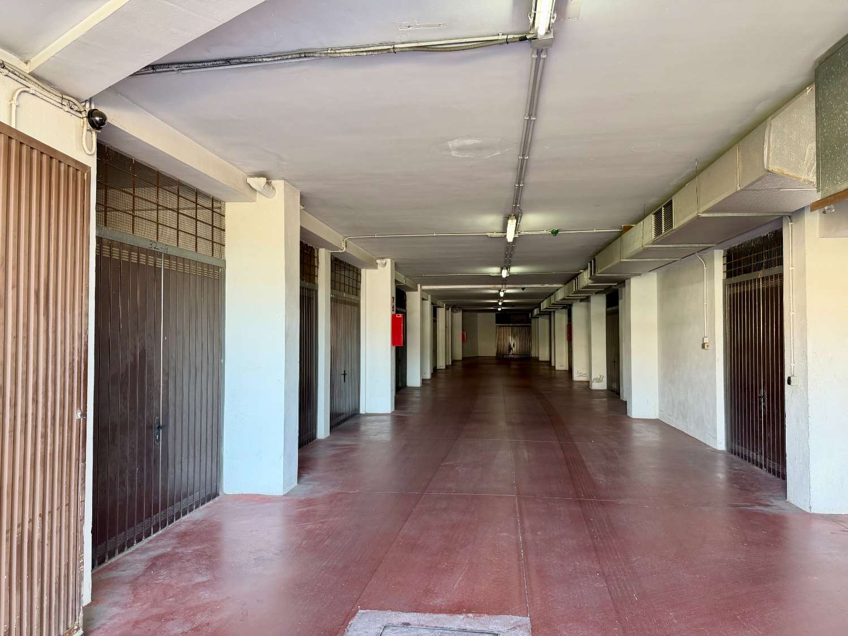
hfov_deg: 71.6
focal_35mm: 24
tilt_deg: +0.8
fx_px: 588
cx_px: 424
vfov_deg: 56.8
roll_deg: +0.1
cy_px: 318
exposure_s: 1/112
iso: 200
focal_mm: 6.76
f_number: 1.78
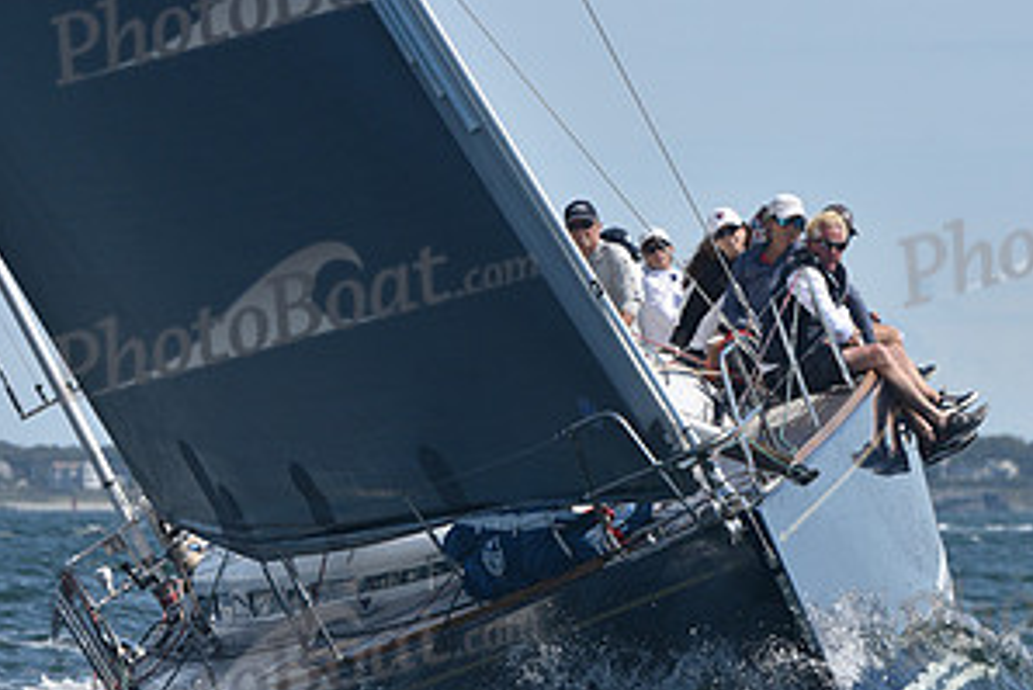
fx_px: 9502
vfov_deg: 4.2
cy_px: 446
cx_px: 721
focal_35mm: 331
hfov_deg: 6.2
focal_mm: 170
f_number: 6.3
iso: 250
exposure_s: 1/1000
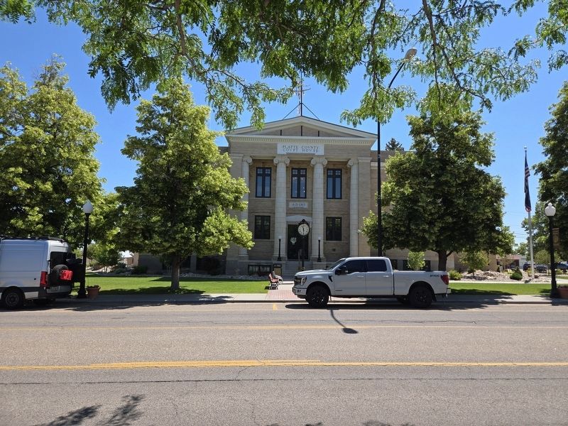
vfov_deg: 58.9
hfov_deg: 73.9
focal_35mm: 23
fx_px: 377
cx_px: 284
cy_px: 213
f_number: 1.8
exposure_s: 1/1339
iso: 25
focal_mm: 5.4
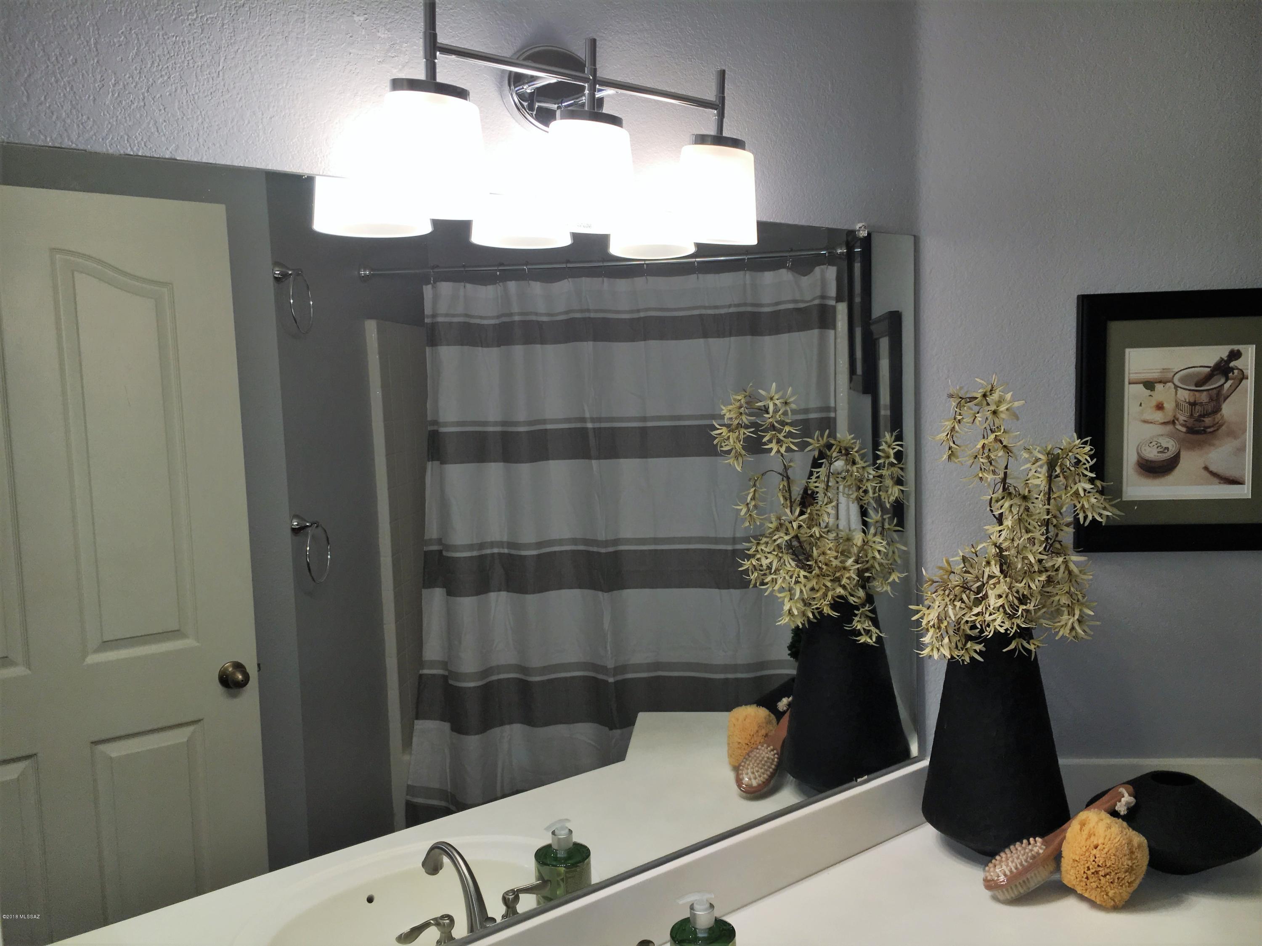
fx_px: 1057
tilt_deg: -5.1
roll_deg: +1.9
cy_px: 473
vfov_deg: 48.2
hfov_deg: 61.7
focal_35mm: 29
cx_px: 631
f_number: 2.2
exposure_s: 1/46
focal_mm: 4.15
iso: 25
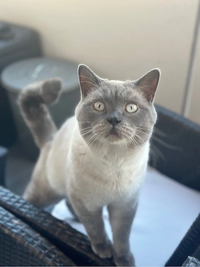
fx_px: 370
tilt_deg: -32.5
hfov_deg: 30.3
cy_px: 134
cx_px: 100
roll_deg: -1.8
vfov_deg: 39.7
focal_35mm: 48
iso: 80
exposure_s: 1/134
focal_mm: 6.86
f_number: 1.78
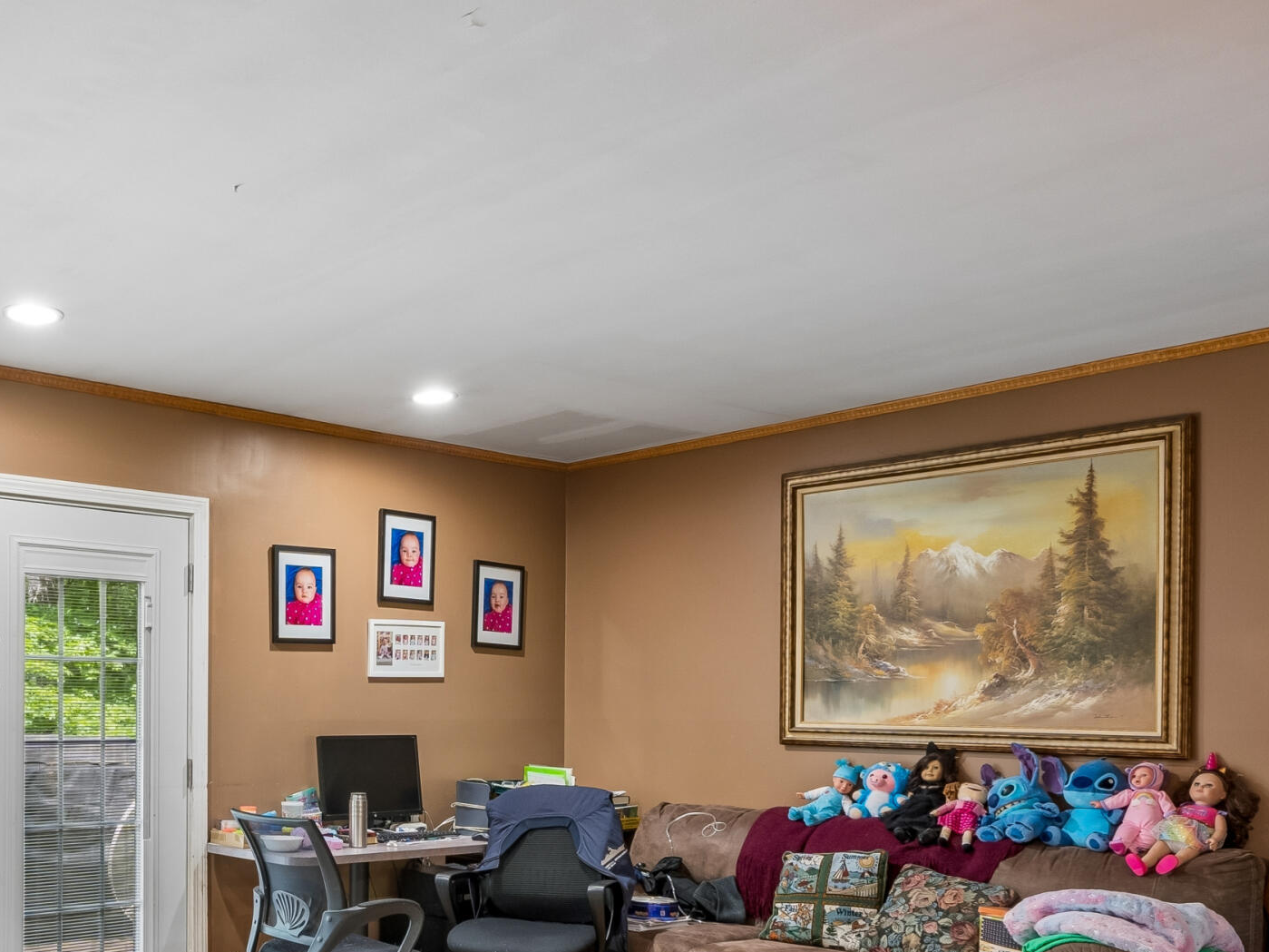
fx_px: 1247
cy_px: 690
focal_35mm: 34
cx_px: 270
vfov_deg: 40.8
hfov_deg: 50.9
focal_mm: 11
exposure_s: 1/3.33
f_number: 7.1
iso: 200
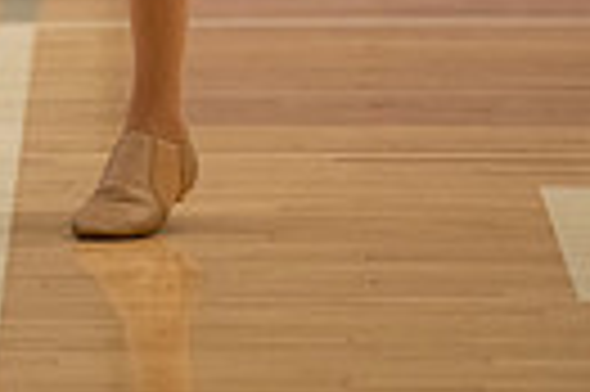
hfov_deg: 3.0
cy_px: -536
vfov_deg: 2.0
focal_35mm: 687
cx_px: 86
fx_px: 11245
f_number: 2.8
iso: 3200
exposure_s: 1/640
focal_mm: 200
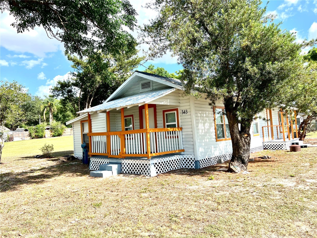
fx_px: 238
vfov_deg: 53.1
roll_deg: +4.2
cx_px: 158
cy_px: 119
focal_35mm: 26
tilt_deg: +1.7
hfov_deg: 67.3
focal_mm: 5.7
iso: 50
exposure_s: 1/2632
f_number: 1.5
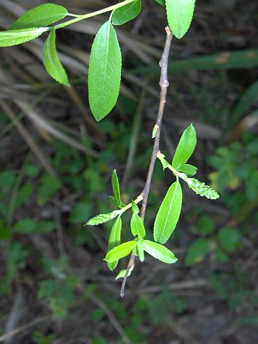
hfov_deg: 21.9
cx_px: 156
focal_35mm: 67
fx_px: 665
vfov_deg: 28.4
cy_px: 72
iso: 100
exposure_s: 1/60
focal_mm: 8
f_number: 2.8
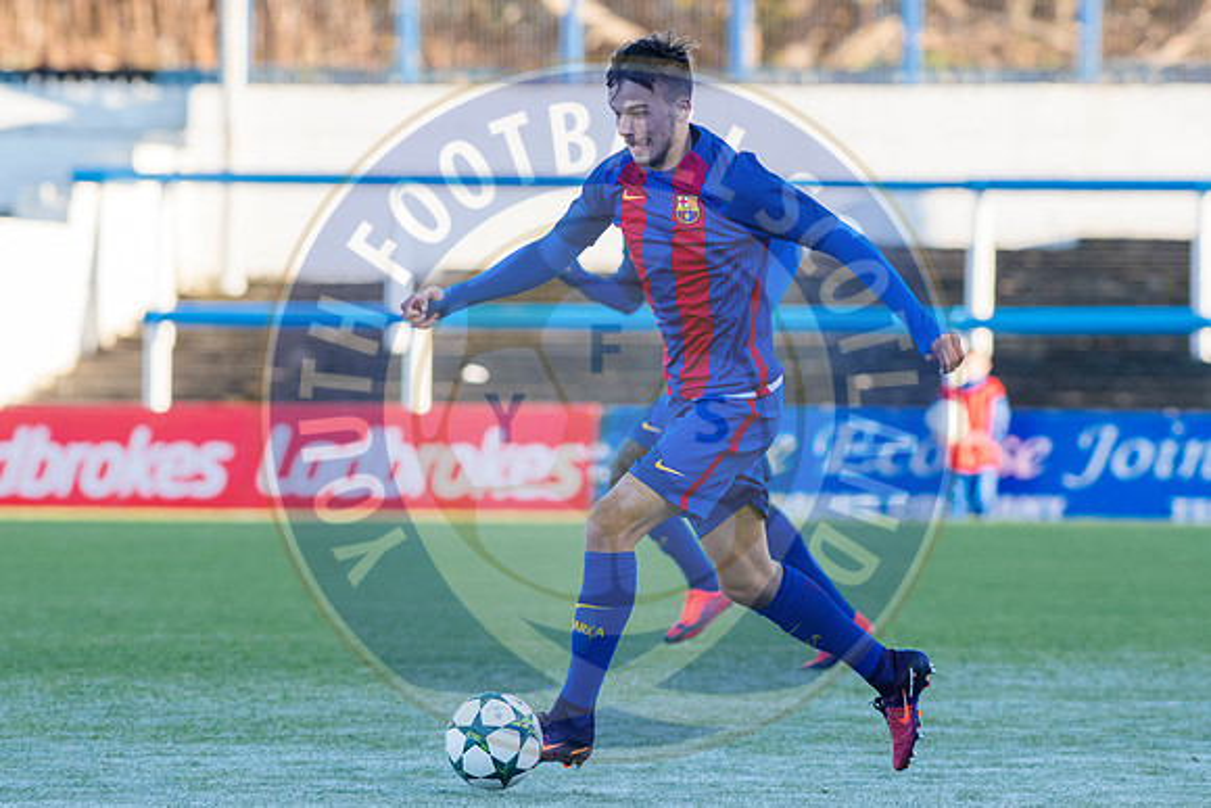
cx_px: 606
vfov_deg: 3.1
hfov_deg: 4.6
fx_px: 15140
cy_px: 404
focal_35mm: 450
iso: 800
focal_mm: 300
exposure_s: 1/1000
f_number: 5.6
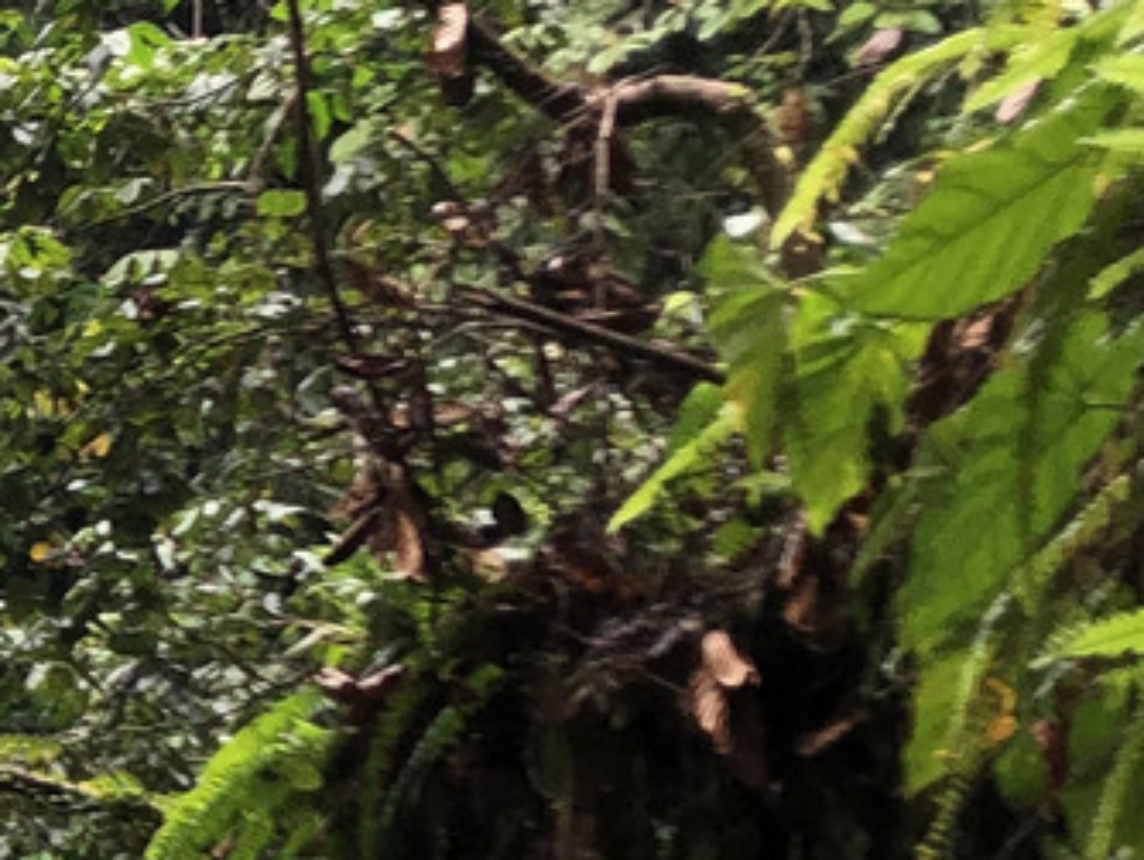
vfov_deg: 11.0
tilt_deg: -0.9
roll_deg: +1.1
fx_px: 4432
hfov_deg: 13.5
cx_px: -771
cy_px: 720
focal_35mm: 134
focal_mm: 4
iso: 20
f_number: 1.8
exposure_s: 1/130
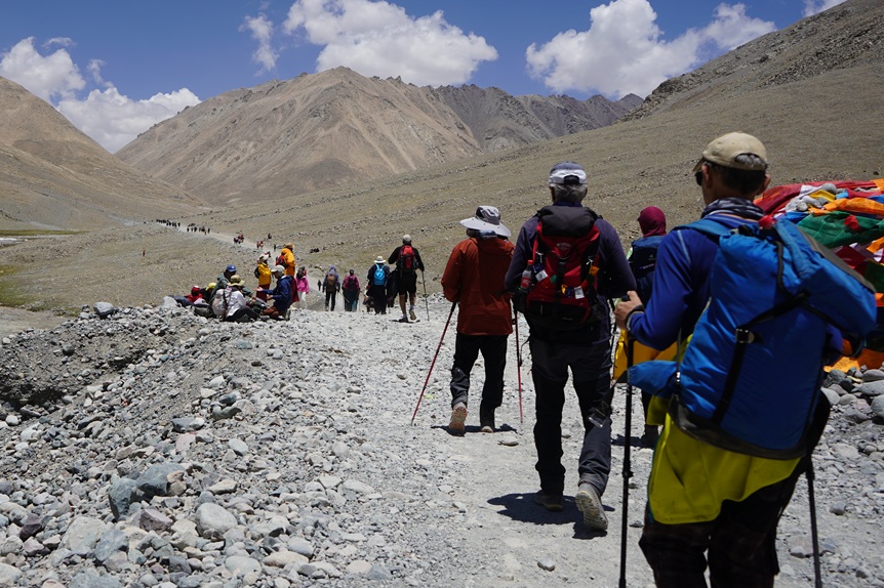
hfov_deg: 48.8
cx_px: 299
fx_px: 957
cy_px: 206
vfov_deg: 33.9
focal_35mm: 39
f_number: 5
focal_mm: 28
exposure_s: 1/1250
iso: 100
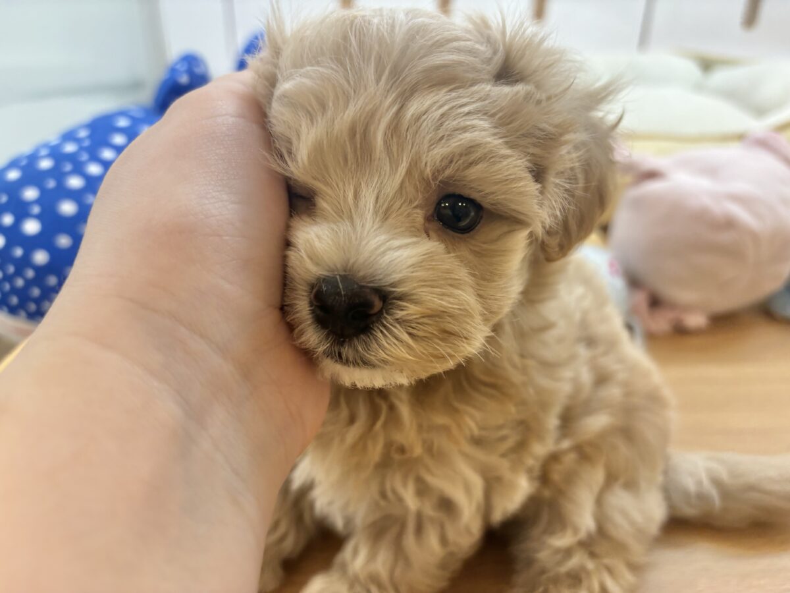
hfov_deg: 67.3
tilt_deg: -28.6
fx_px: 593
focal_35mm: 26
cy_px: 296
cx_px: 395
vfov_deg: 53.1
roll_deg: -2.1
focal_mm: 5.96
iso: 100
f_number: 1.6
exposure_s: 1/100
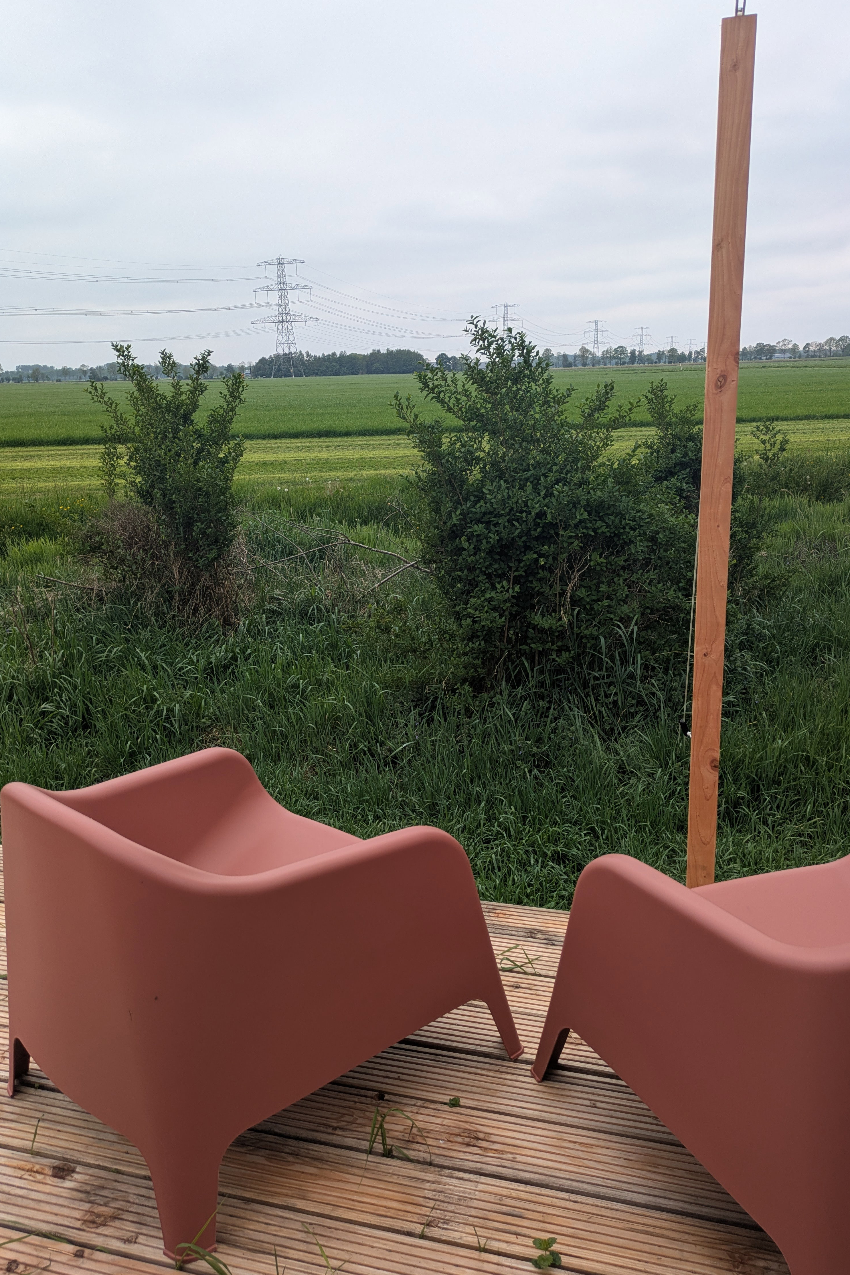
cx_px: 434
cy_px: 629
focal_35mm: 27
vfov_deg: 67.4
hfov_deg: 47.9
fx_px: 956
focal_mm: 5.43
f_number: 1.89
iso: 48
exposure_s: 1/608
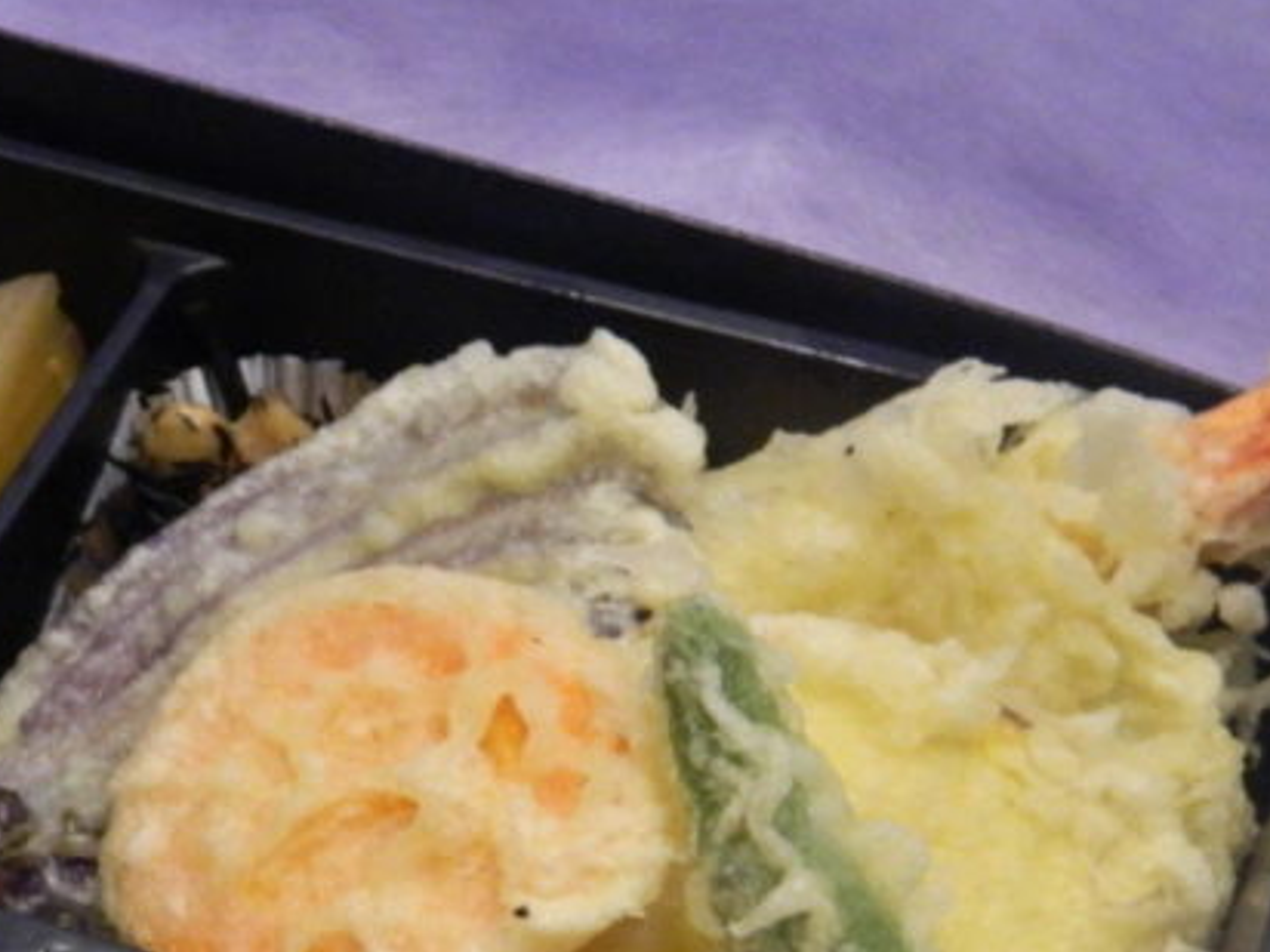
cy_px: 1128
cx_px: 3
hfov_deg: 18.8
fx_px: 3742
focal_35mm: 102
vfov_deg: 14.1
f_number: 3.5
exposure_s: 1/15
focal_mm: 7.3
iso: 400
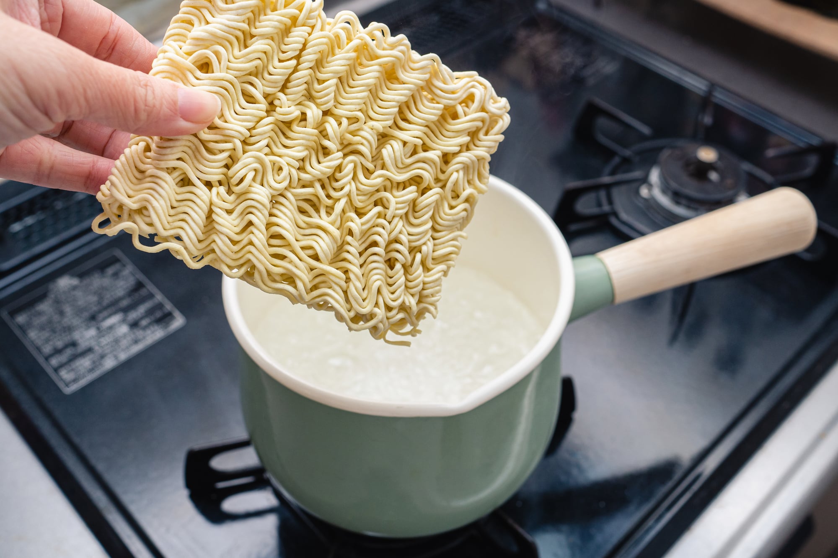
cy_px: 279
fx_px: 838
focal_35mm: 36
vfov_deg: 36.9
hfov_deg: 53.1
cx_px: 419
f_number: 5
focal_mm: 24
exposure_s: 1/200
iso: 200
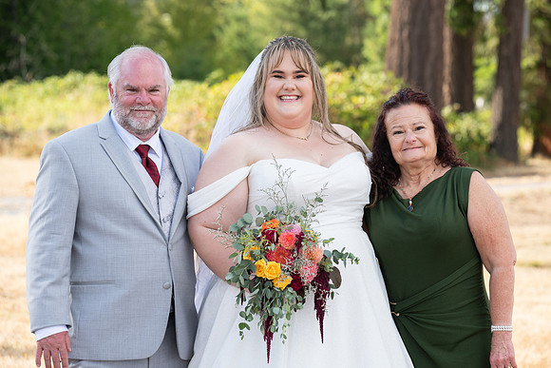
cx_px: 314
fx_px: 2022
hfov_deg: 15.5
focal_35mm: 132
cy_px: 191
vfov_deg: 10.4
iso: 250
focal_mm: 116
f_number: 5
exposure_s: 1/400
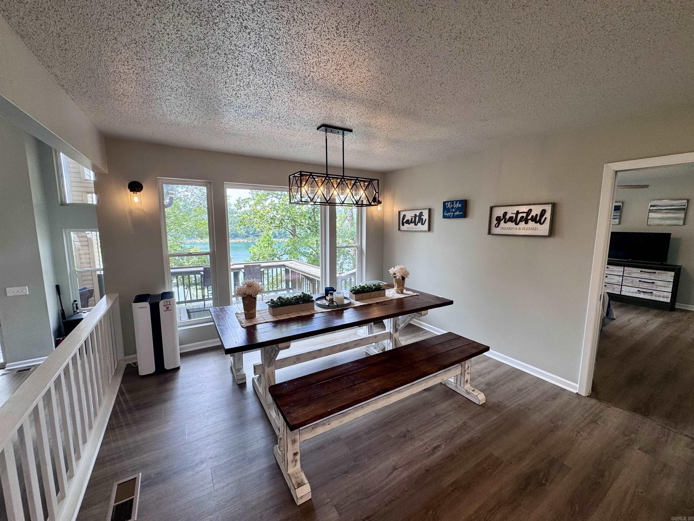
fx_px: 281
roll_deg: -0.1
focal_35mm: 14
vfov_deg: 85.7
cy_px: 260
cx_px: 347
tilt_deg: -7.3
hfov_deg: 102.1
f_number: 2.2
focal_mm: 2.22
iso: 50
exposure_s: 1/120
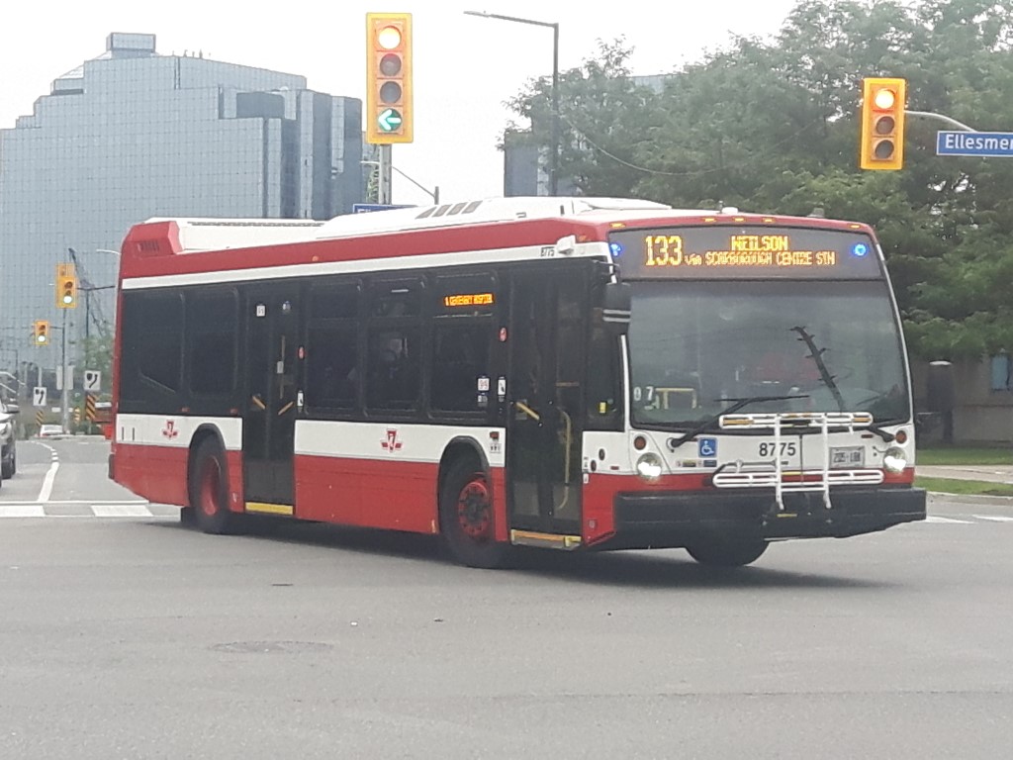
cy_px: 380
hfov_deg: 58.4
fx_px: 907
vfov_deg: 45.4
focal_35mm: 31
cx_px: 506
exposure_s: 1/188
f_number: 1.9
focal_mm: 3.7
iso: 40
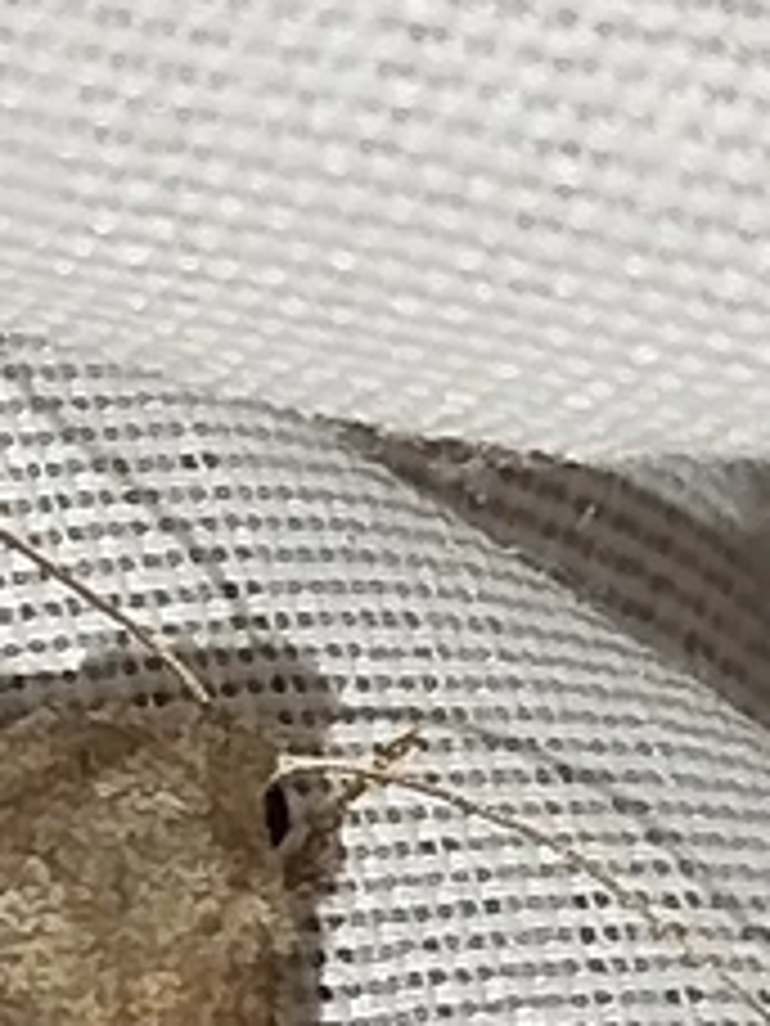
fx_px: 8156
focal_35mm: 275
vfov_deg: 7.2
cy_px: 999
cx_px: -77
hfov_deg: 5.4
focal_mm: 5.31
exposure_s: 1/50
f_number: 1.7
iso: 80
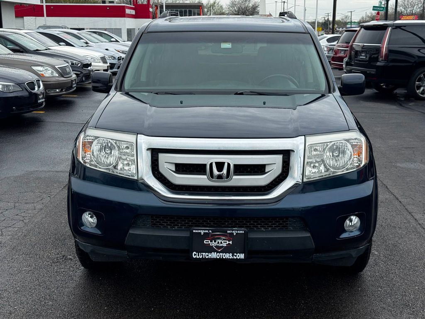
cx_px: 212
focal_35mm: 48
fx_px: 589
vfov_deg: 30.3
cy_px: 160
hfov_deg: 39.7
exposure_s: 1/2415
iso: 64
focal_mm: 6.76
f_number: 1.78
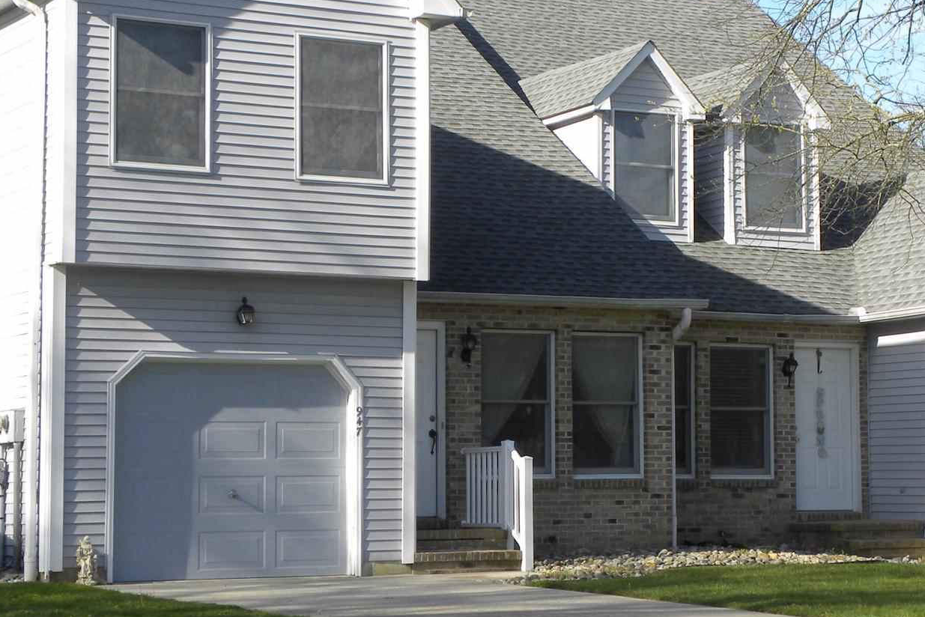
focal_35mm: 100
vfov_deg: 13.7
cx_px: 628
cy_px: 279
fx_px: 2570
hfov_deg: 20.3
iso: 64
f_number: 5
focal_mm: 10.3
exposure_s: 1/186
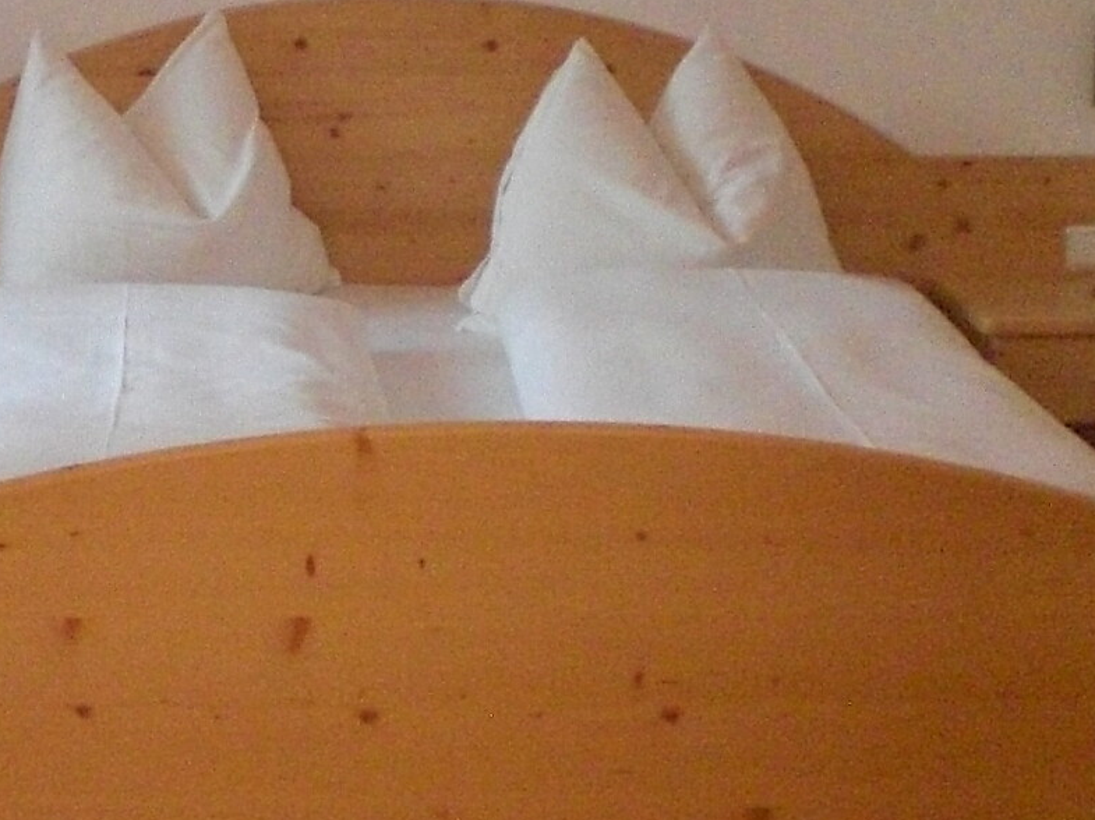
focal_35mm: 93
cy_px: 382
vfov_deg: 15.9
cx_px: 216
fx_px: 2940
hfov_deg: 20.8
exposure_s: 1/100
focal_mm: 6.3
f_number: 3.1
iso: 800
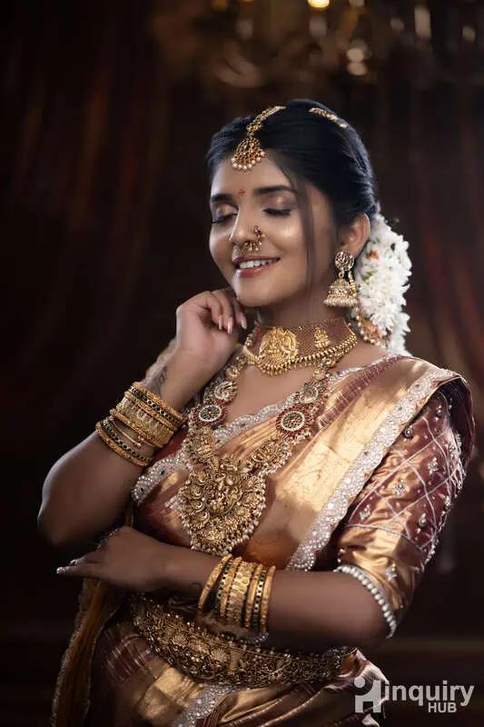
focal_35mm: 85
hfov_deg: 16.1
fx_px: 1715
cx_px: 242
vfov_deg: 23.9
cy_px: 364
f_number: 2
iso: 100
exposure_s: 1/320
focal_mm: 85
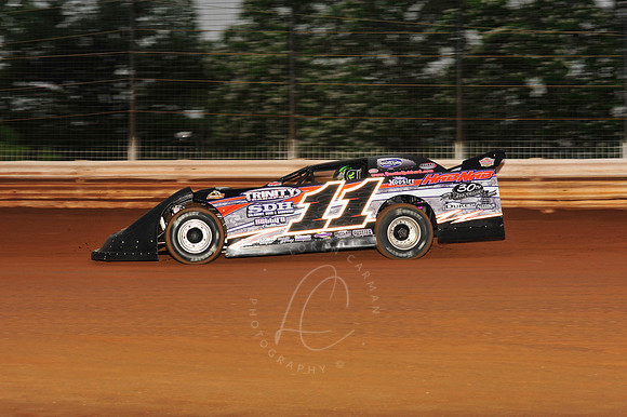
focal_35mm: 86
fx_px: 1497
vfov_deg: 15.9
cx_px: 314
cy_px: 208
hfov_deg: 23.7
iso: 1000
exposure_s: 1/320
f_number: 8
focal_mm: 86
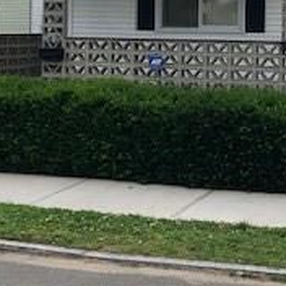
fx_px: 841
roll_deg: -1.2
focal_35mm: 90
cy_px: 36
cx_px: 202
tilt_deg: -1.0
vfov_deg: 19.0
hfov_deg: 19.2
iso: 20
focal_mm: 3.99
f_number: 1.8
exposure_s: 1/783
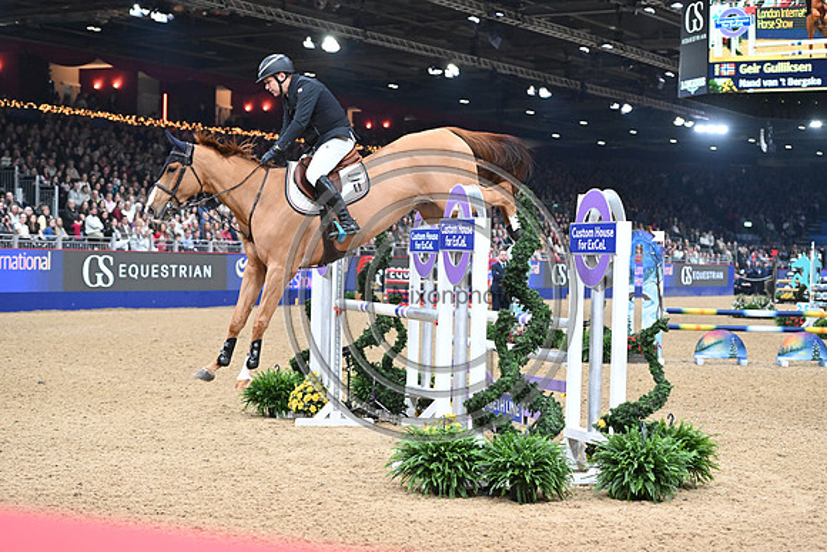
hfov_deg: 28.8
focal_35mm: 70
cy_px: 276
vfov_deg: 19.5
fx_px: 1608
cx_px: 414
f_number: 3.5
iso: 6400
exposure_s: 1/800
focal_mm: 70
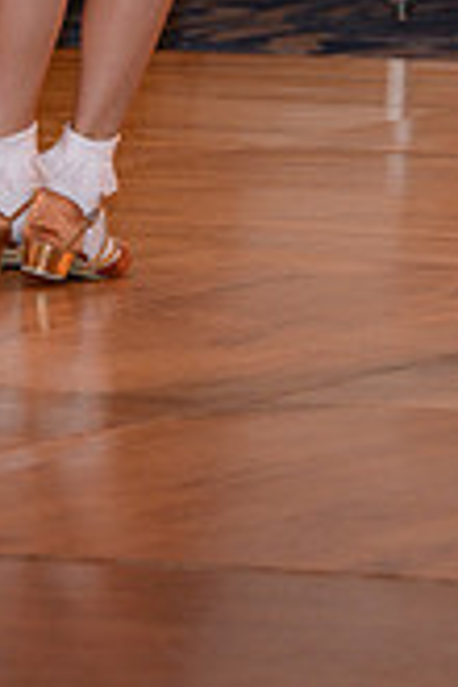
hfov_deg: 2.1
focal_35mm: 667
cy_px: -470
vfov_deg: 3.1
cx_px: 523
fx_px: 12728
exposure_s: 1/250
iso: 1000
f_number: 5.6
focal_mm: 190
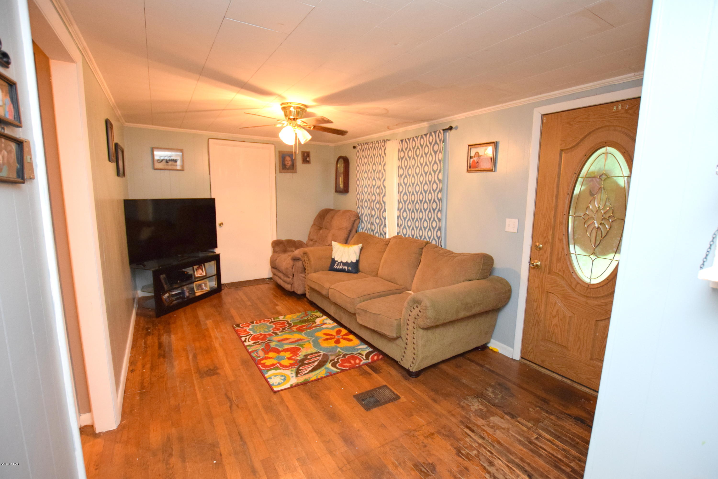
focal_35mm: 15
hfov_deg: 100.4
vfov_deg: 77.3
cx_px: 359
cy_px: 240
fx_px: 299
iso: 2500
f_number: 3.5
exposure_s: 1/60
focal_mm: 10
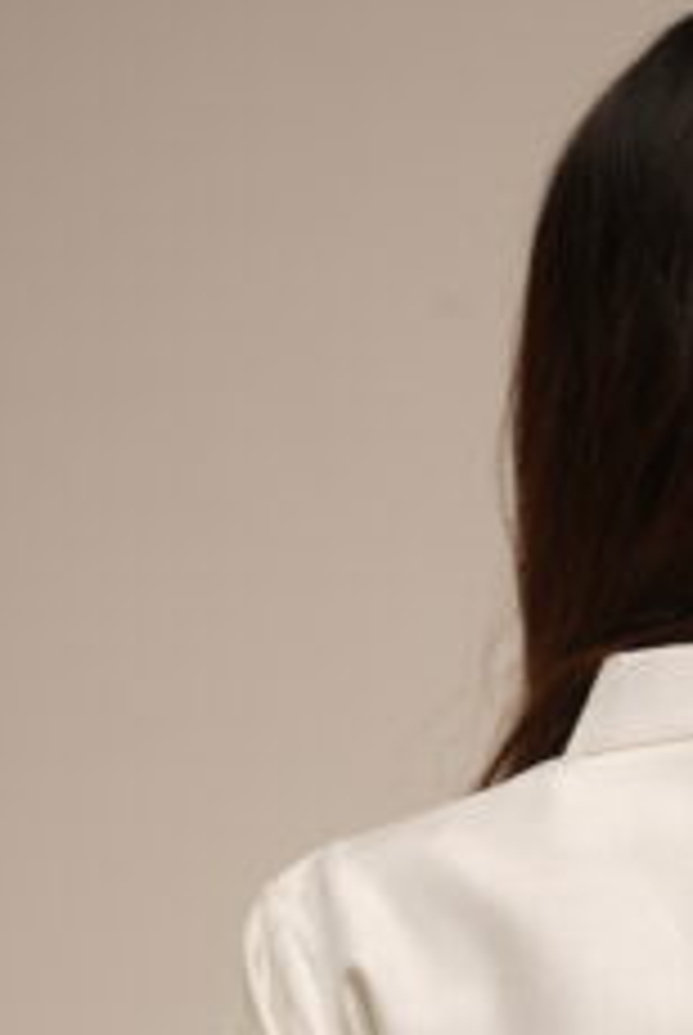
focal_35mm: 332
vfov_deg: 6.1
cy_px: 1696
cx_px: 837
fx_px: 9557
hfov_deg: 4.1
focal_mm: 85
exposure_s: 1/160
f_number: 4.5
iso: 50
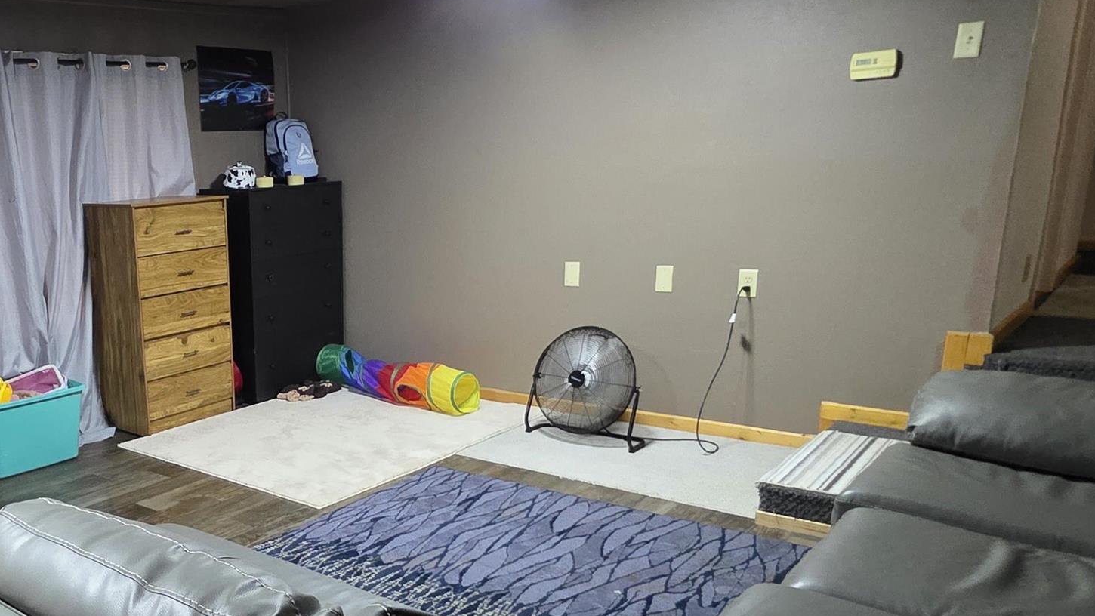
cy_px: 427
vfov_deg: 38.4
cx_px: 217
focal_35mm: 30
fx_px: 871
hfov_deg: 59.2
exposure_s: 1/60
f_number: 1.9
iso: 1000
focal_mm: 2.2
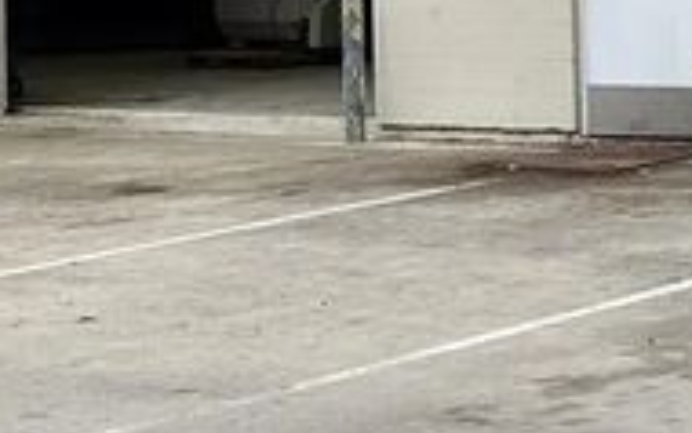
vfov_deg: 9.4
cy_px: -189
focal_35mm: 137
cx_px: 980
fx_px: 2585
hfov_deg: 14.4
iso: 80
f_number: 1.78
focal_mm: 6.86
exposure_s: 1/2203
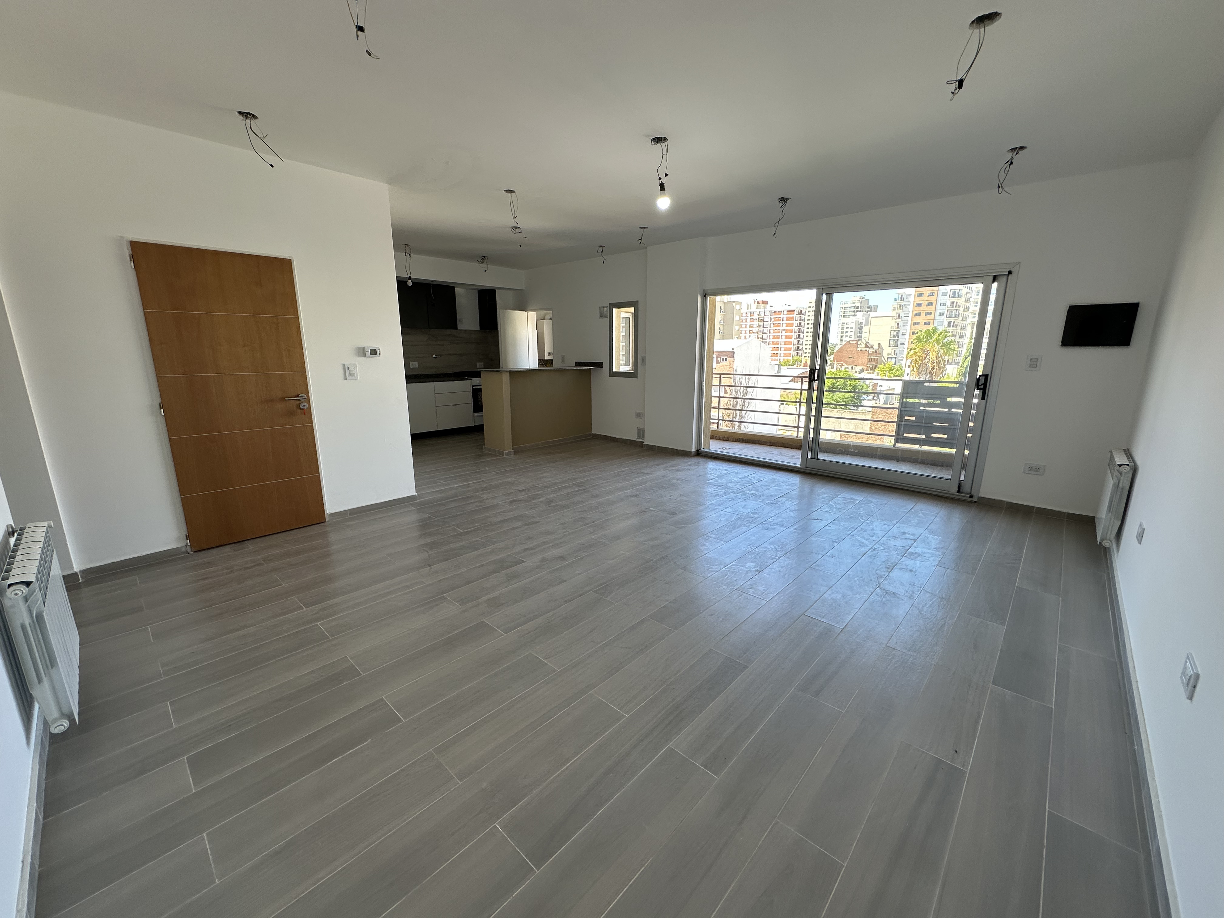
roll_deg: -0.4
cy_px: 459
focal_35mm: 14
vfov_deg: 85.7
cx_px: 612
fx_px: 495
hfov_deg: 102.1
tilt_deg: -12.8
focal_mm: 2.22
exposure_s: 1/124
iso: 40
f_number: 2.2
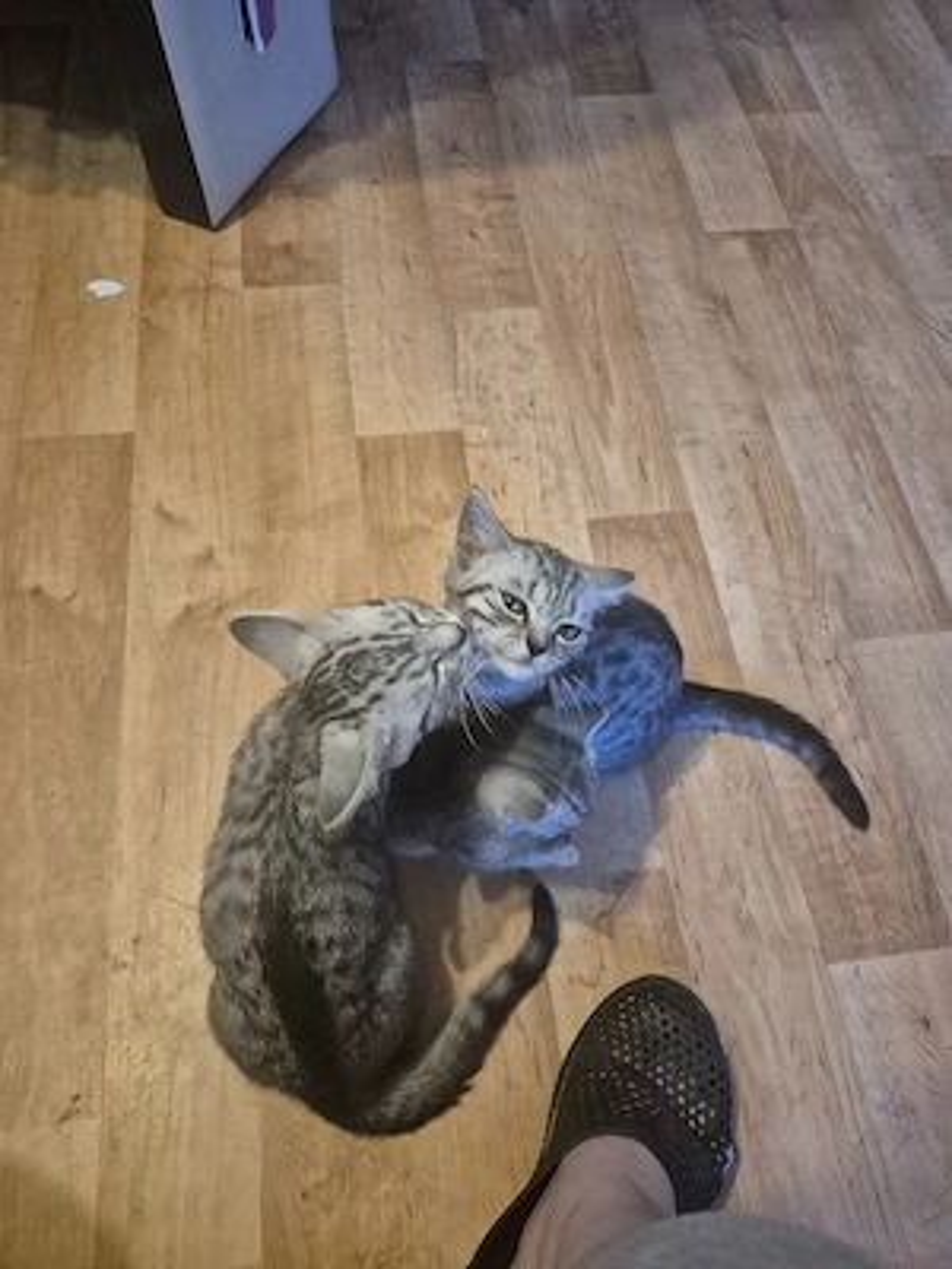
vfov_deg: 73.9
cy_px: 634
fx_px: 843
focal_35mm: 23
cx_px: 476
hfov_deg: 58.9
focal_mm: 5.4
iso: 2000
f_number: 1.8
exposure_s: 1/100
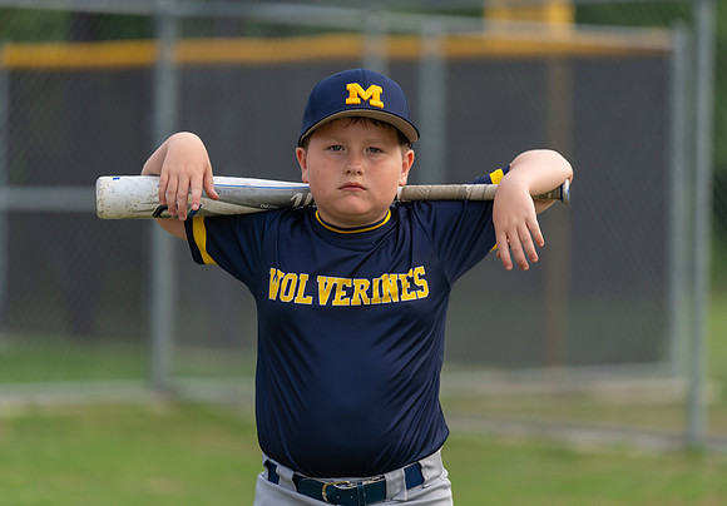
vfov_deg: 7.8
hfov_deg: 11.2
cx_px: 384
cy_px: 250
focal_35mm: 182
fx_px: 3720
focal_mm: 168
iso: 250
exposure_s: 1/320
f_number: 2.8
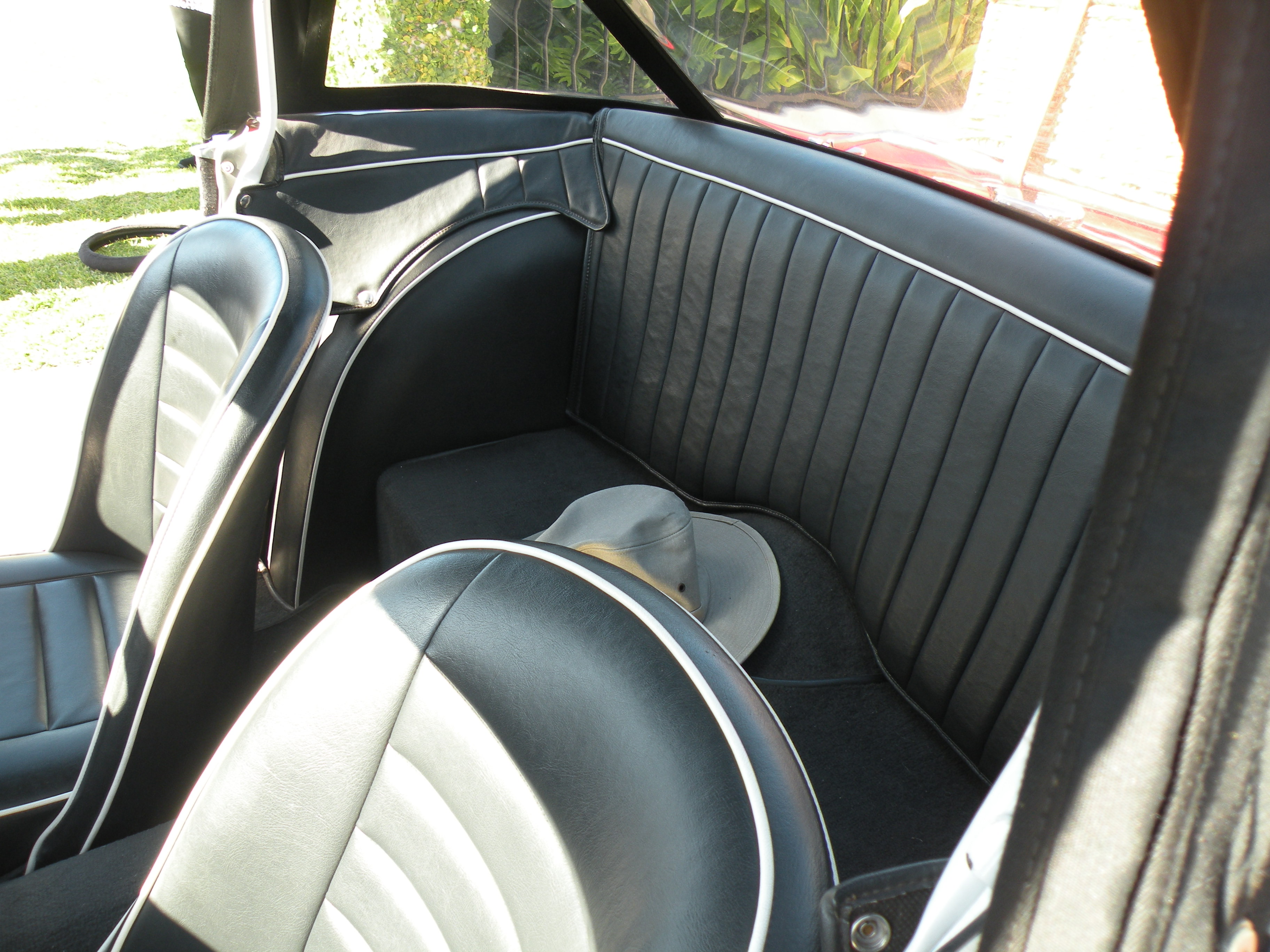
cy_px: 476
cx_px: 635
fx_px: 991
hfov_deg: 65.3
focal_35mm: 27
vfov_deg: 51.4
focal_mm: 4.7
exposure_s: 1/65
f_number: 2.8
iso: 66
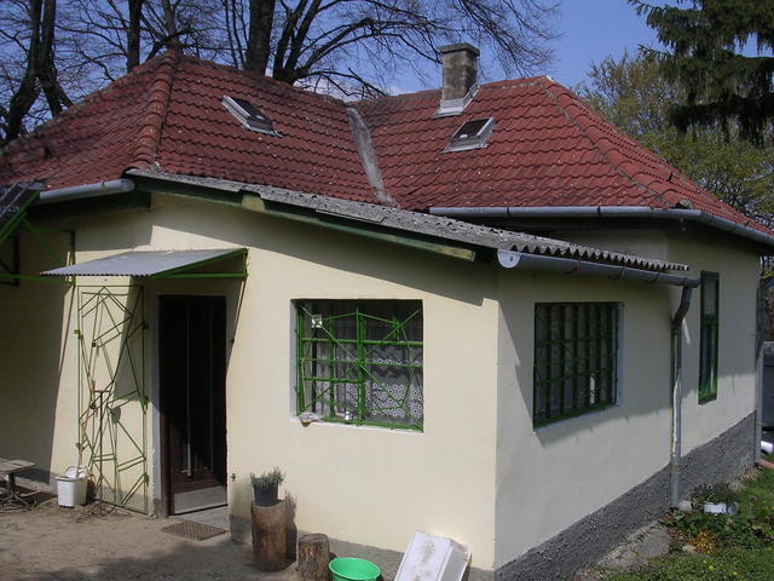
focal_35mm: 38
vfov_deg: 37.7
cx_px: 387
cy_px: 290
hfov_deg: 49.0
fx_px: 850
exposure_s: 1/447
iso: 100
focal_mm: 5.8
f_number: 5.6
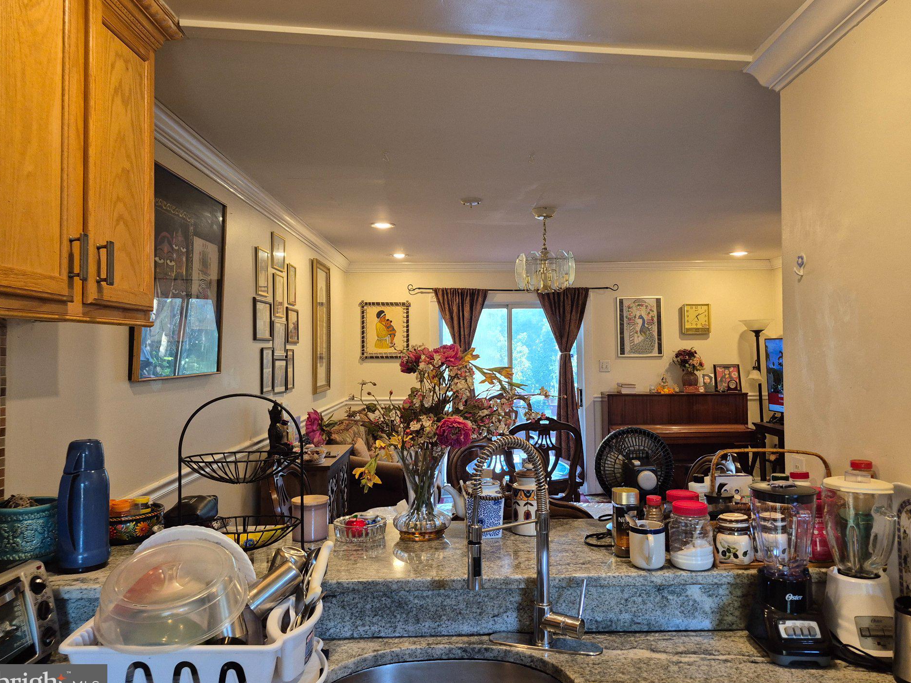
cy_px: 333
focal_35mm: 25
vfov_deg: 54.9
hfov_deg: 69.3
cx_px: 482
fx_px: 658
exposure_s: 1/120
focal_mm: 5.4
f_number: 1.8
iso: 250
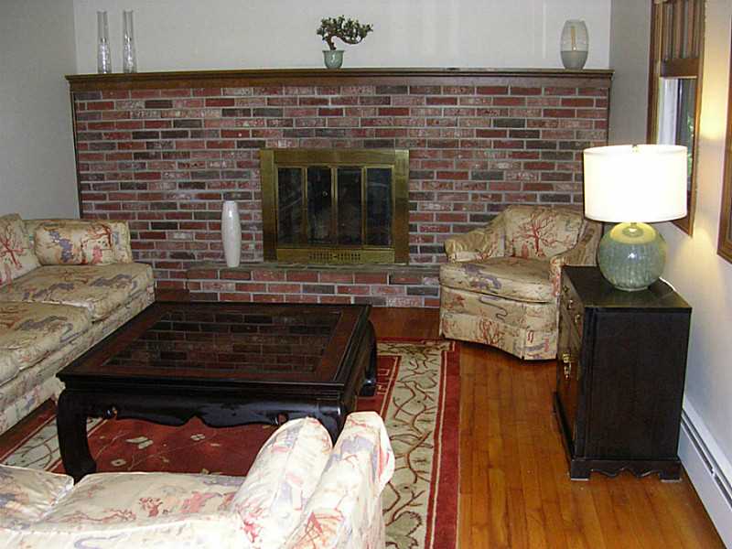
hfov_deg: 49.0
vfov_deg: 37.7
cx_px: 366
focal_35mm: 38
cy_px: 274
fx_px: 804
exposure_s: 1/60.1
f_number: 2.8
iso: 200
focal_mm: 5.8
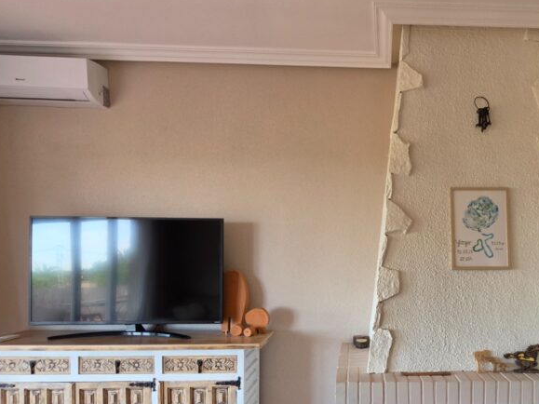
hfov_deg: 71.0
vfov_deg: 57.8
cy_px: 263
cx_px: 373
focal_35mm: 23
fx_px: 358
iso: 160
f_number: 1.9
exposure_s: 1/100
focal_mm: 2.2
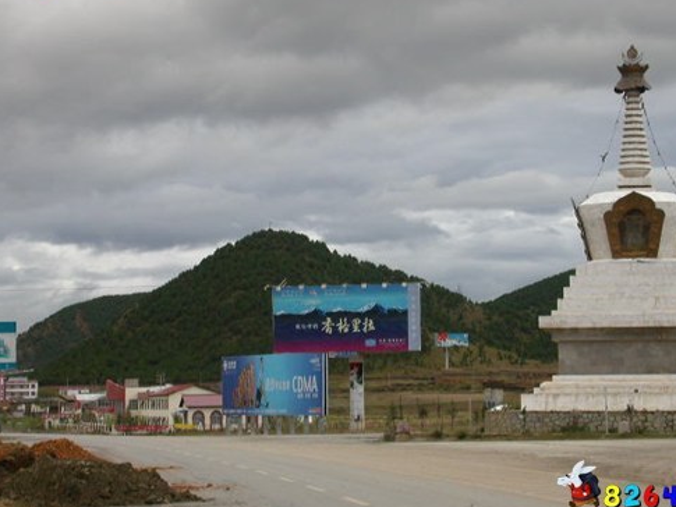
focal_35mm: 114
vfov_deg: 13.0
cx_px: 389
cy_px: 235
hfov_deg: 17.3
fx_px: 2227
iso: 100
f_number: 3.9
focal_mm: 20.2
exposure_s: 1/142
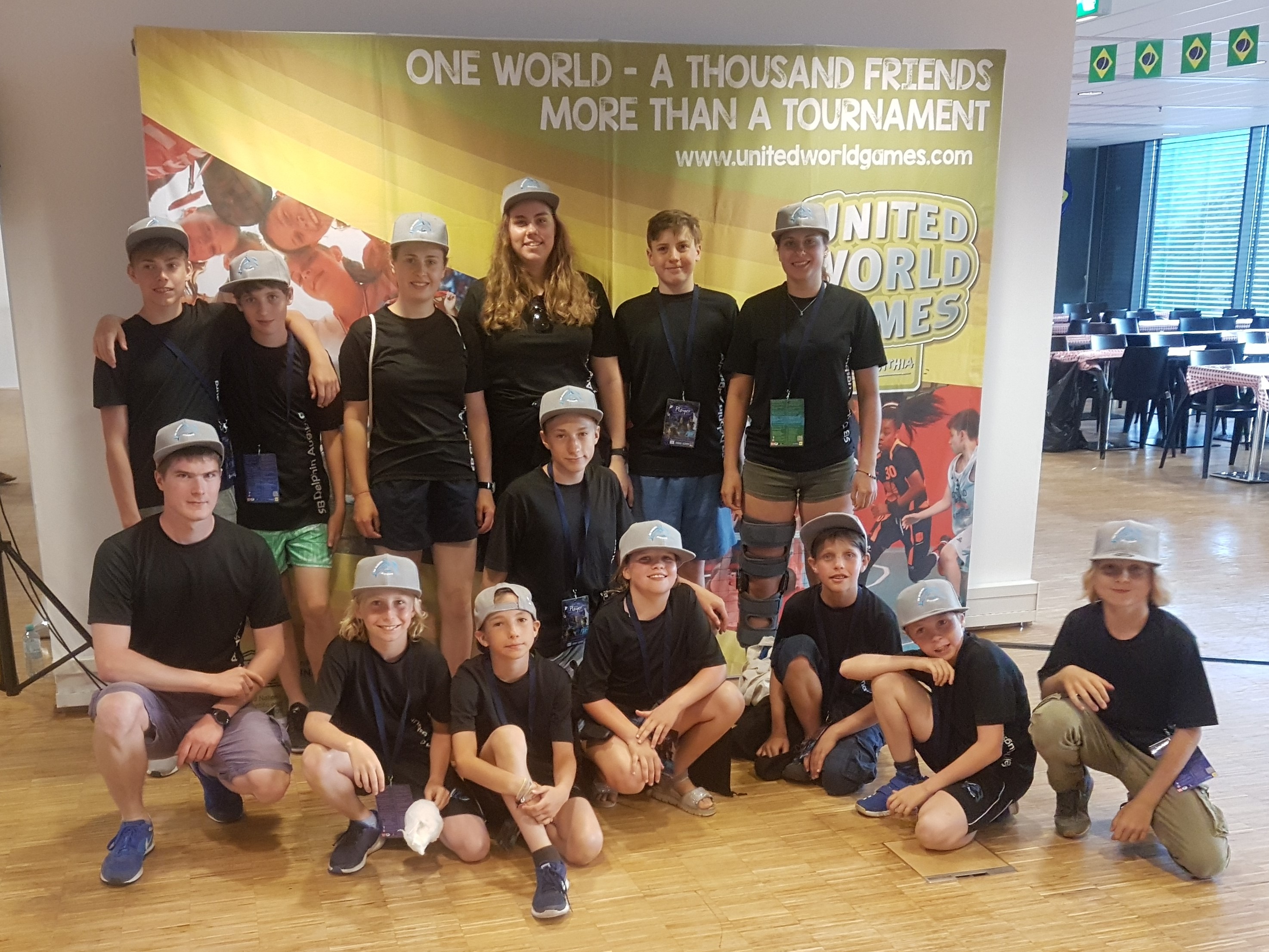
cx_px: 634
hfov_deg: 67.3
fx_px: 953
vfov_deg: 53.1
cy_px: 476
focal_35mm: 26
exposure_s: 1/100
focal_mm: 4.2
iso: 320
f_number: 1.7
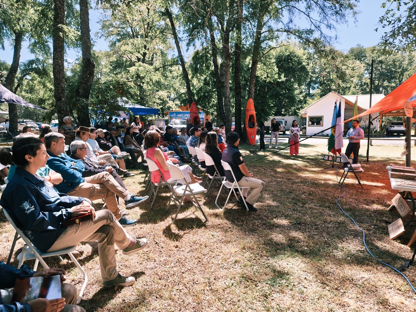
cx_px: 208
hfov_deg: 73.9
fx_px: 276
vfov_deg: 58.9
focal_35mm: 23
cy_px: 156
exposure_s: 1/179
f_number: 1.62
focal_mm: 6.45
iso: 50
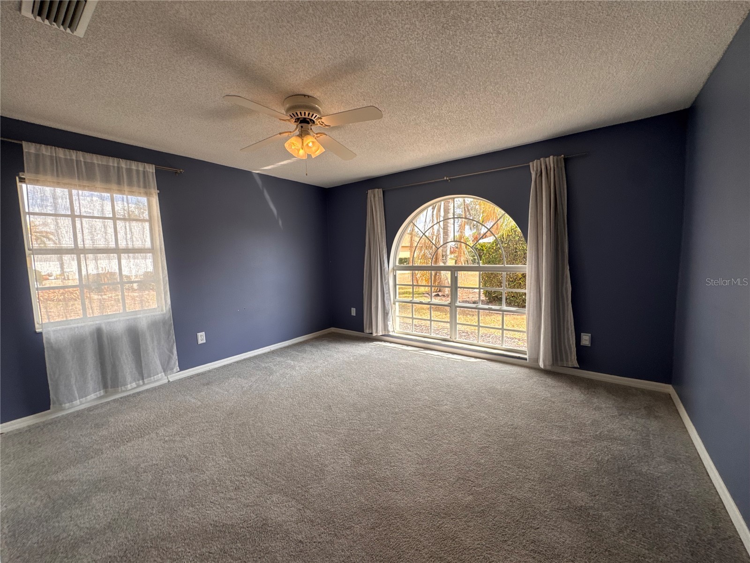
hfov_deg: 102.1
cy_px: 282
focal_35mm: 14
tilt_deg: -5.4
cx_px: 375
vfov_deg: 85.7
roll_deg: +1.4
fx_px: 303
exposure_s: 1/313
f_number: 2.2
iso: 40
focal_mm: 2.22
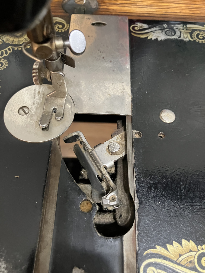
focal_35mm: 28
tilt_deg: -60.5
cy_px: 136
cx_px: 102
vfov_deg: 63.4
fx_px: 221
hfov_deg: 49.7
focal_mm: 3.99
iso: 500
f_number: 1.8
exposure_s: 1/30
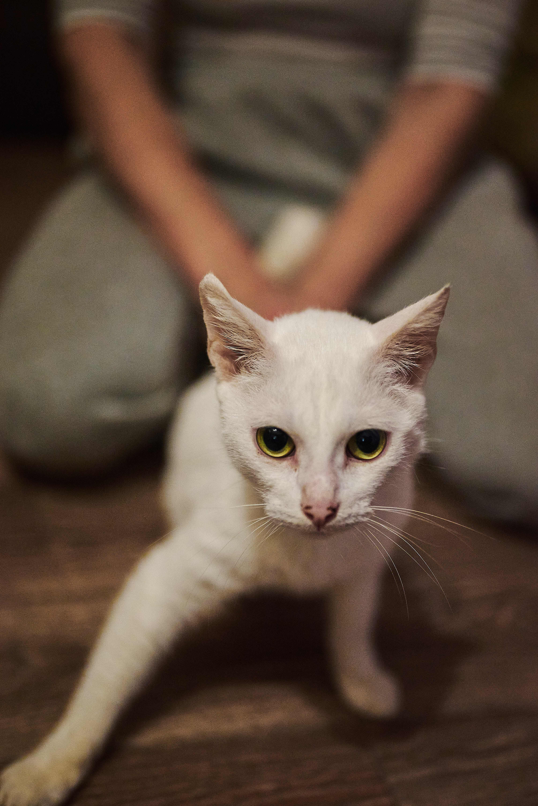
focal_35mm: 50
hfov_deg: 27.0
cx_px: 269
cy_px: 403
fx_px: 1120
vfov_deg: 39.6
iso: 4500
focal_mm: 50
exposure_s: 1/400
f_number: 1.8
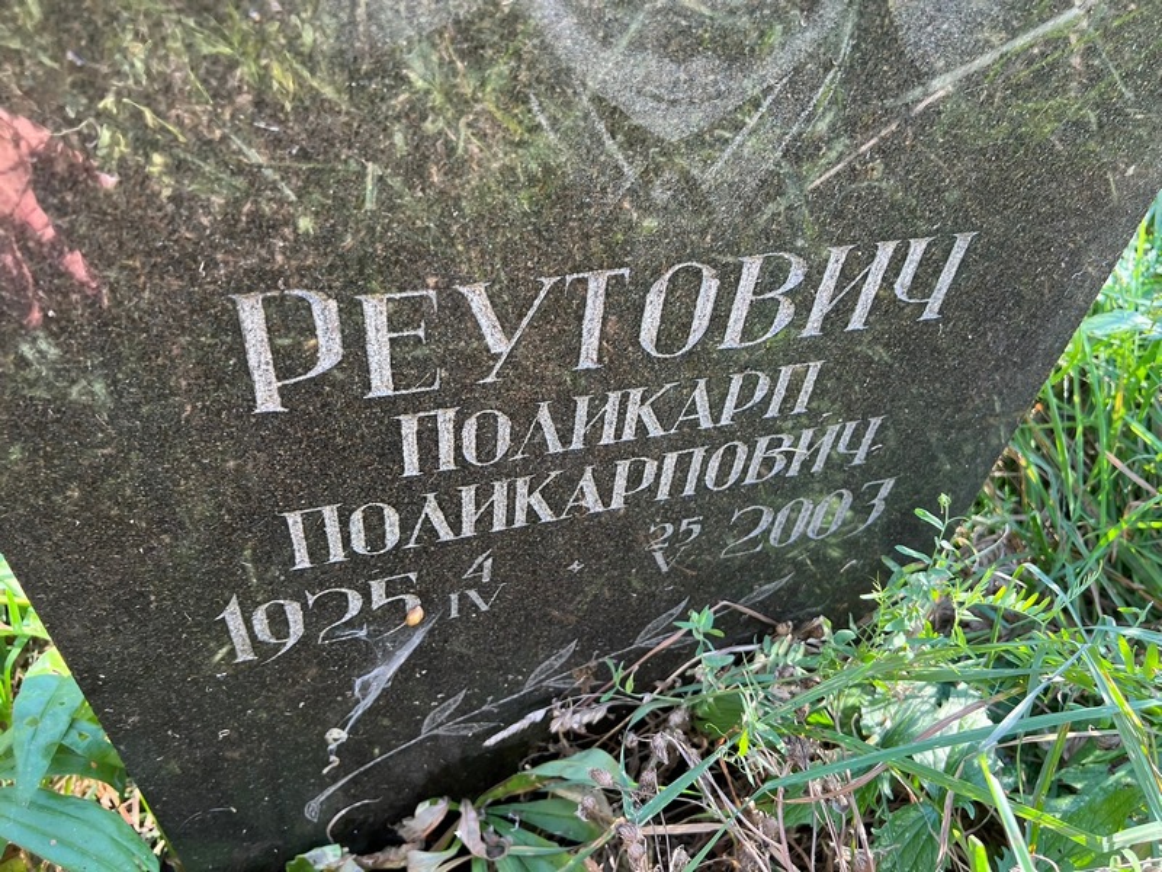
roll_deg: -6.9
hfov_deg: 67.3
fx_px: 873
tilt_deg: -43.2
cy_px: 436
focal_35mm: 26
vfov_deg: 53.1
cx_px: 581
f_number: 1.5
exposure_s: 1/121
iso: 100
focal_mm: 5.7
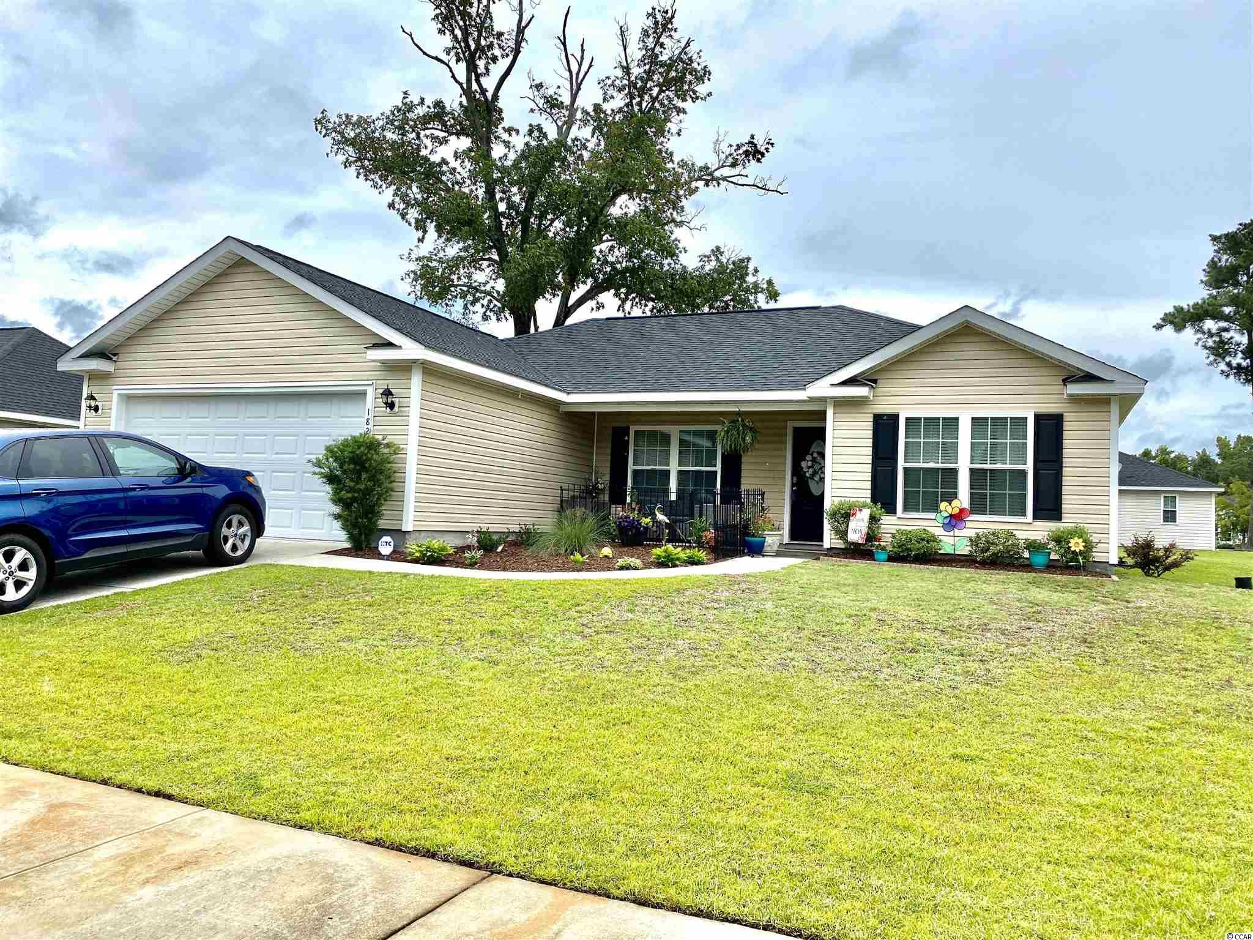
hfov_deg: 67.3
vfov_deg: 53.1
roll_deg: -3.2
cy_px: 470
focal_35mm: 26
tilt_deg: +3.8
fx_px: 941
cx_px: 626
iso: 32
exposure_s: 1/2755
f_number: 1.8
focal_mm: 4.25
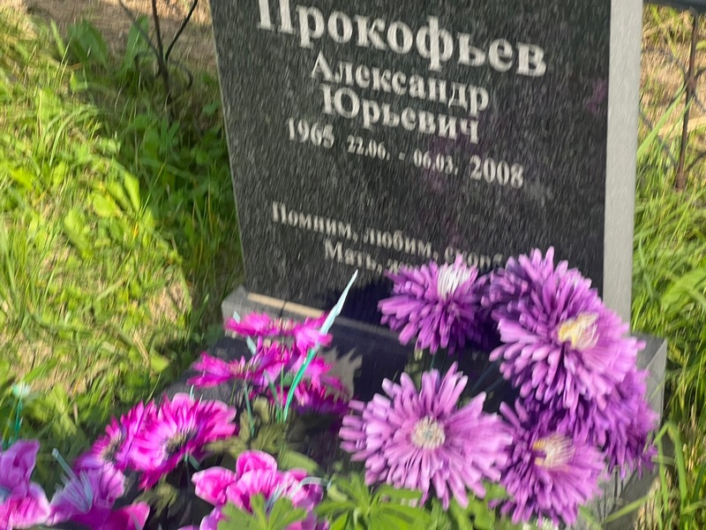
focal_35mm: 77
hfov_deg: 25.3
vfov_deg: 19.1
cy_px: 265
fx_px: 1570
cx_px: 353
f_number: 2.8
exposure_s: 1/264
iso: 32
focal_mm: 9
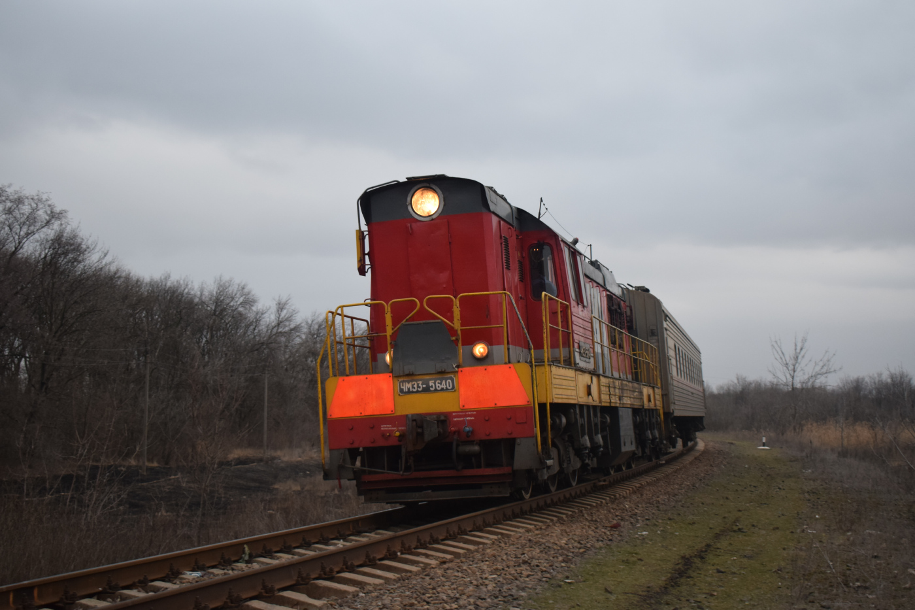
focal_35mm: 52
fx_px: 1334
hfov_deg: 37.9
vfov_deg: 25.7
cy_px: 305
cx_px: 458
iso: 800
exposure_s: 1/100
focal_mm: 35
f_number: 4.5
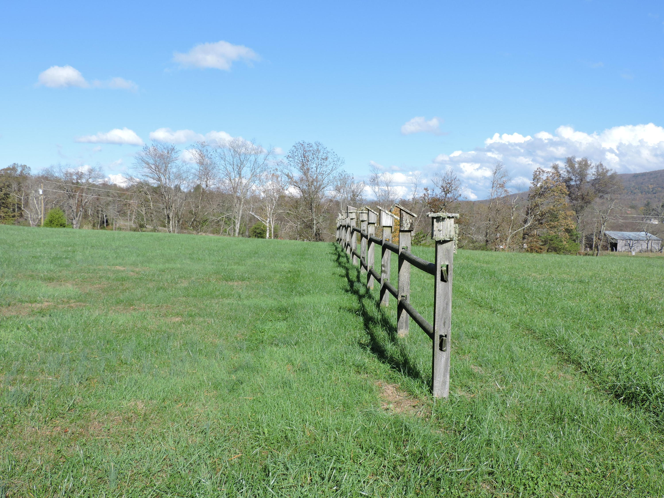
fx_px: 671
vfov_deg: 40.7
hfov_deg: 52.6
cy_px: 249
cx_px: 332
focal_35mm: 35
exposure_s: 1/1000
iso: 100
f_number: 3.3
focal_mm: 6.2
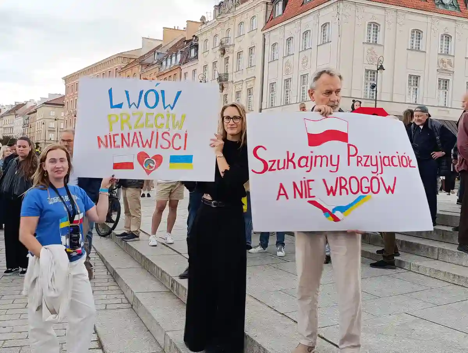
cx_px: 234
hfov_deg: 52.6
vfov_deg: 40.8
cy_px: 176
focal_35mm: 35
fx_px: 474
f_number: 1.6
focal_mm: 6.14
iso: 320
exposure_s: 1/100
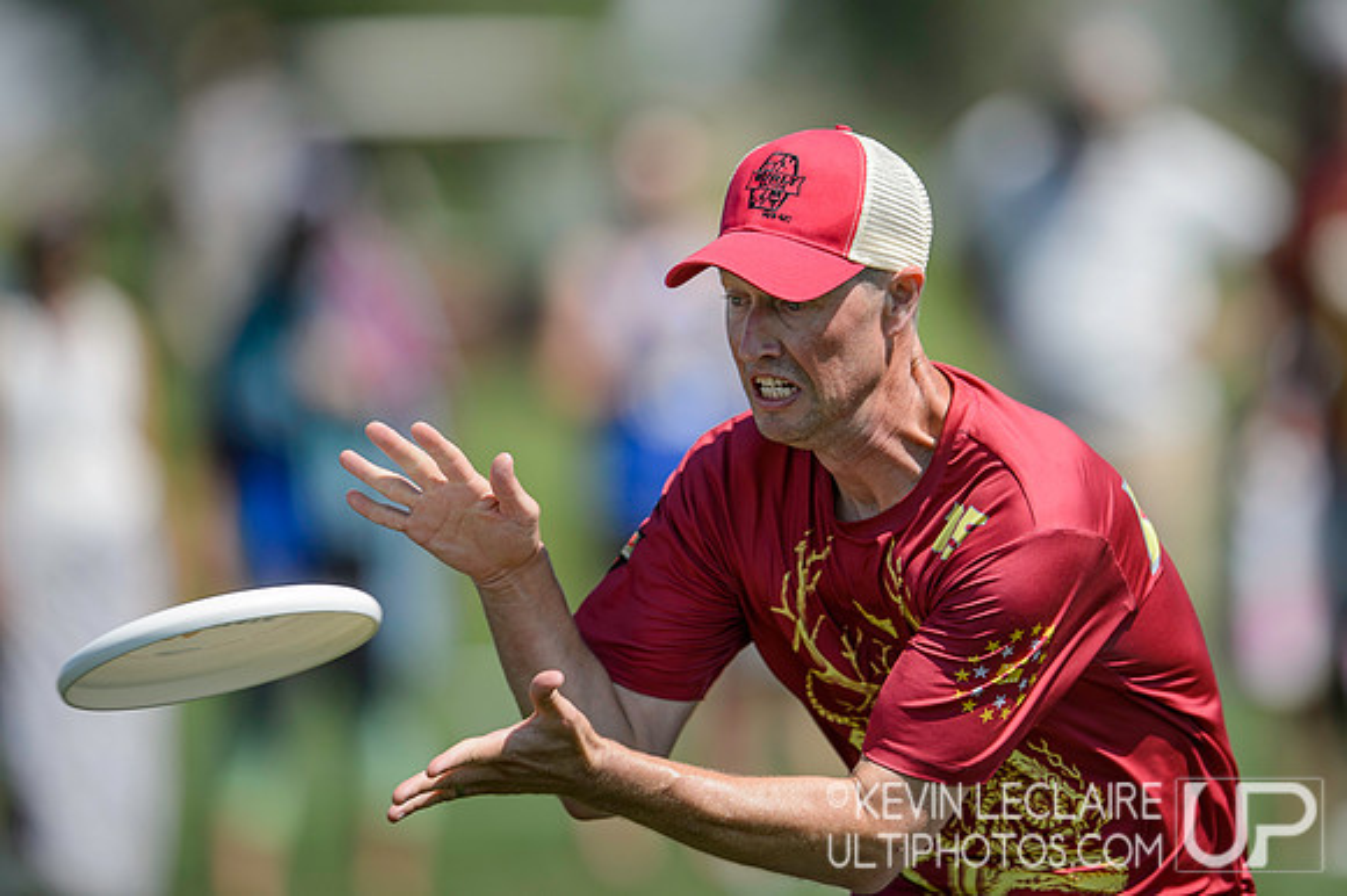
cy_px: 313
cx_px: 877
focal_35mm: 521
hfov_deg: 4.0
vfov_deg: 2.6
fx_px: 19481
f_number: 2.8
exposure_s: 1/2500
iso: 160
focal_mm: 400
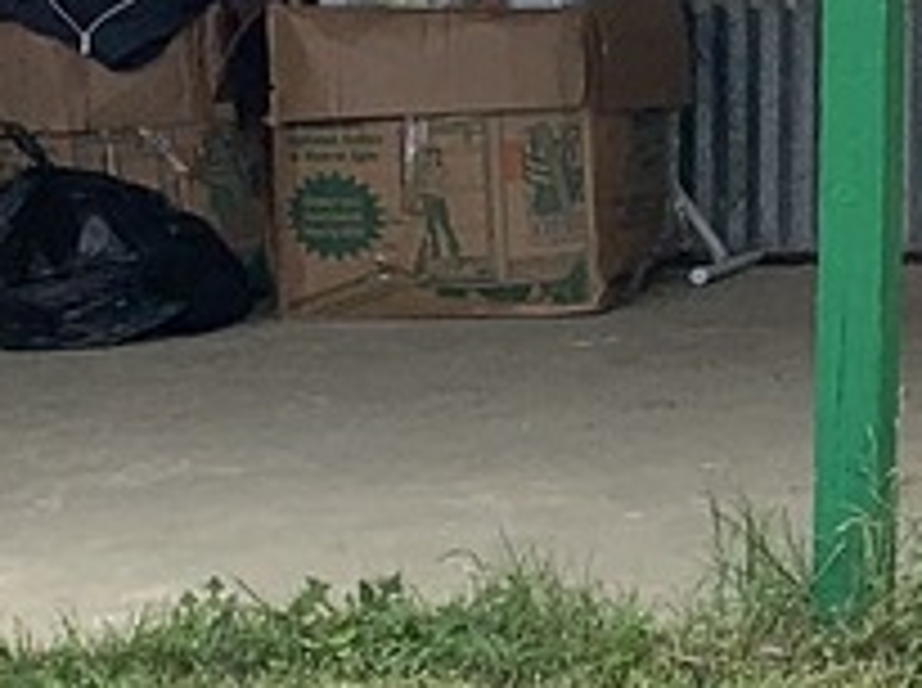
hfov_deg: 9.7
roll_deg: -1.4
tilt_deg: -1.4
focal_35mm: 183
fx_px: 4866
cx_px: 2100
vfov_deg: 8.0
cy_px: -171
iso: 25
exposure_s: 1/529
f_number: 1.8
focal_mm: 4.25
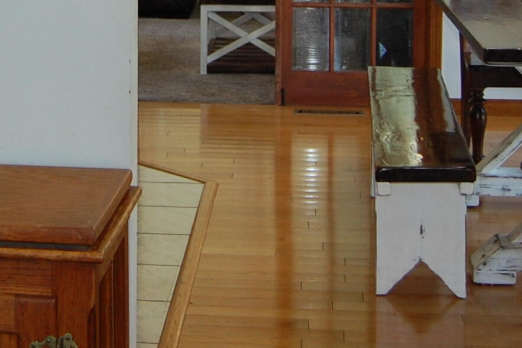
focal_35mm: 92
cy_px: -103
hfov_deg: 21.9
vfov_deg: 14.3
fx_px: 1333
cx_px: 111
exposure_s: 1/60
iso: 400
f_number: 3.5
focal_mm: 18
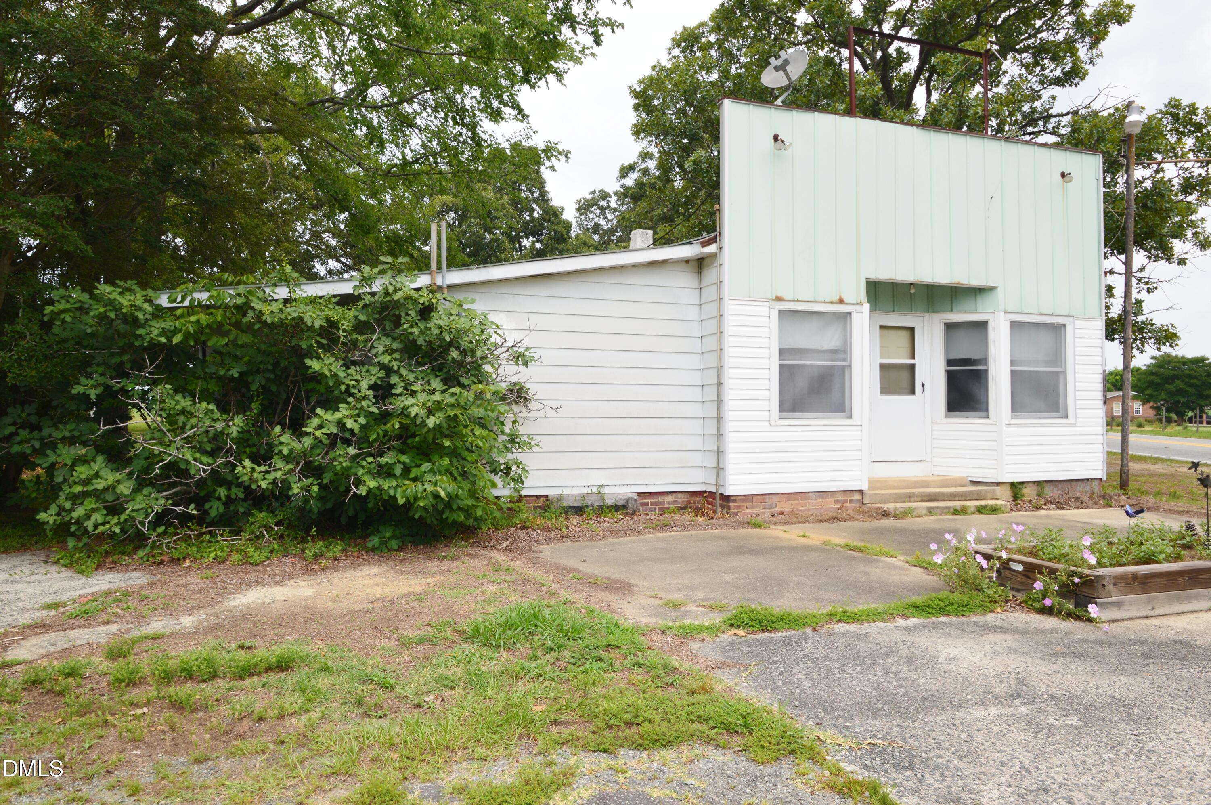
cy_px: 402
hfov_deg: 77.4
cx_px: 606
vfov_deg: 56.0
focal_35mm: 22
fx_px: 756
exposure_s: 1/125
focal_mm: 15
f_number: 8
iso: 100
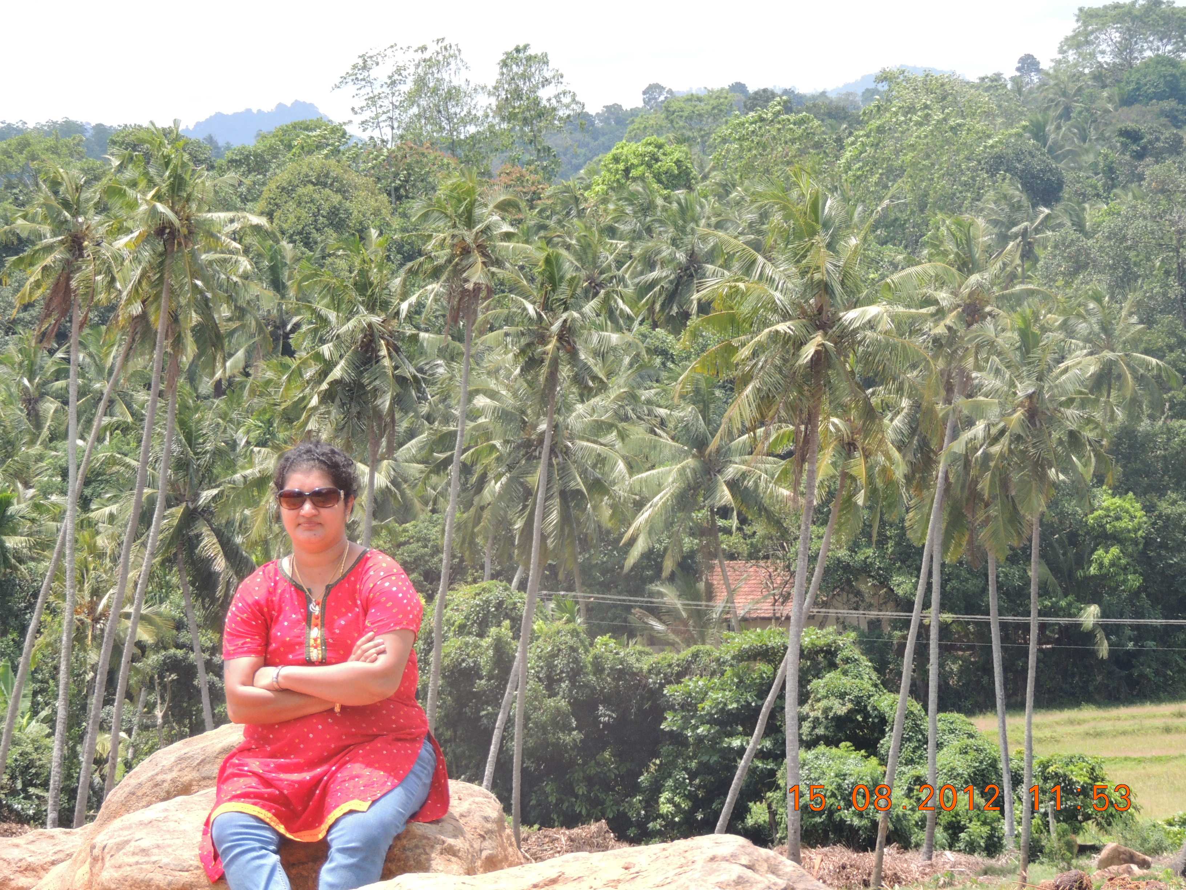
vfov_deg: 8.0
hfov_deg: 10.7
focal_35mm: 185
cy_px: 445
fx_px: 6338
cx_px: 593
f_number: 4.6
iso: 250
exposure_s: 1/500
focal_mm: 33
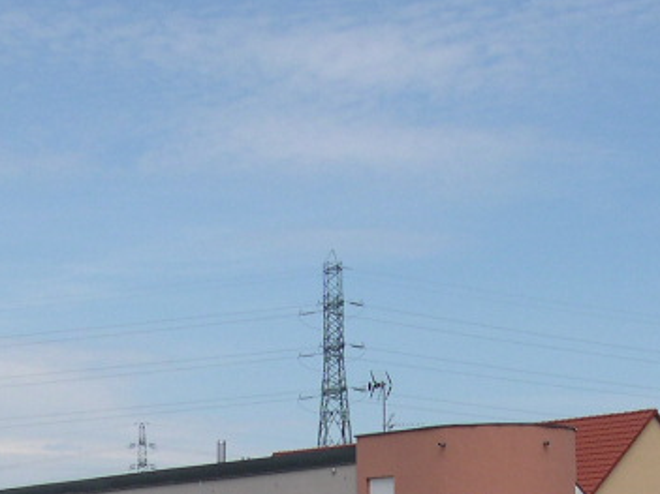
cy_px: 702
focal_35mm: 111
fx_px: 2116
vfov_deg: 12.8
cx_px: 342
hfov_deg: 17.7
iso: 100
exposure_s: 1/200
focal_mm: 8
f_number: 7.6
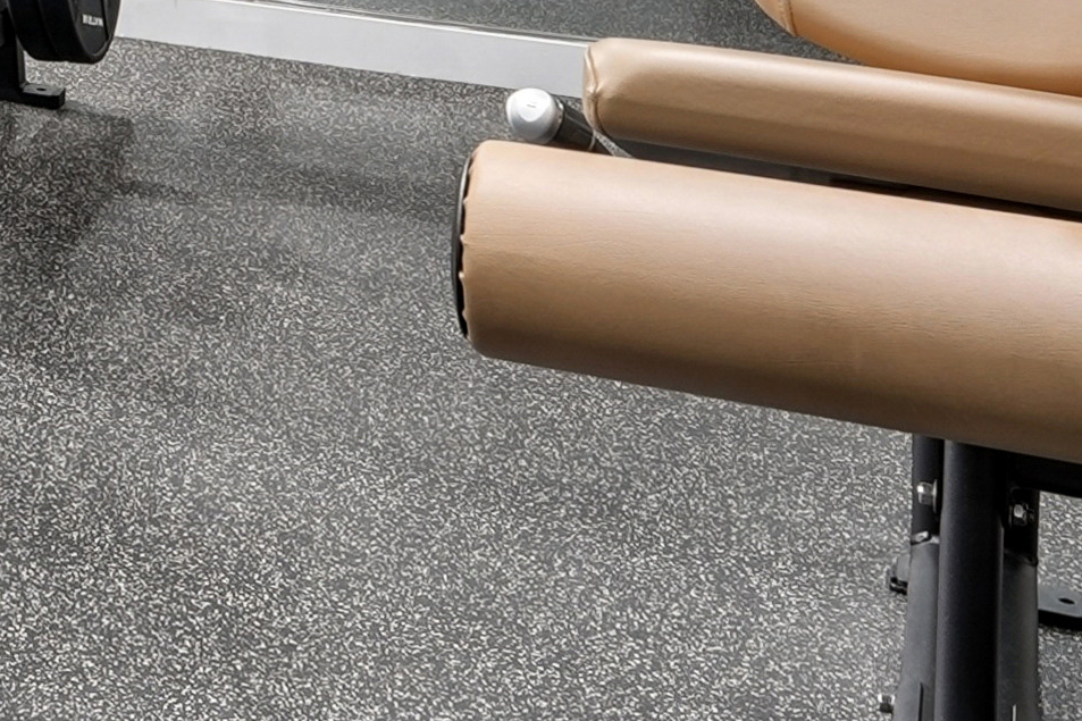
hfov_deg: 15.0
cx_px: -1248
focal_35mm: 103
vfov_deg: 11.7
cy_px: -786
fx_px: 3095
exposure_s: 2
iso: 100
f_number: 11
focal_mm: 14
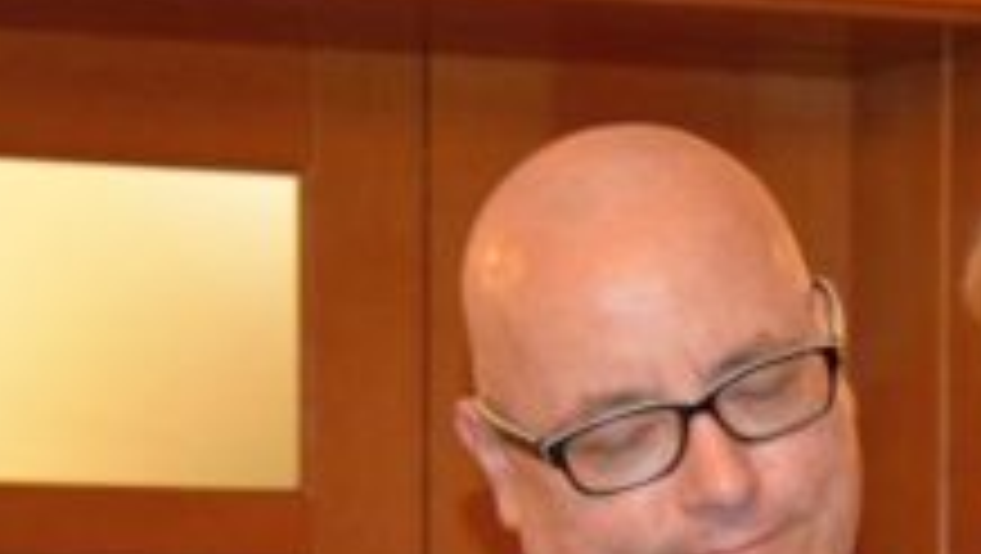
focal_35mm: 177
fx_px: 4608
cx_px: 828
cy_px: 833
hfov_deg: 12.1
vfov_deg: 6.8
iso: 2500
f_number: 4.2
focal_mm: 32
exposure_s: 1/60
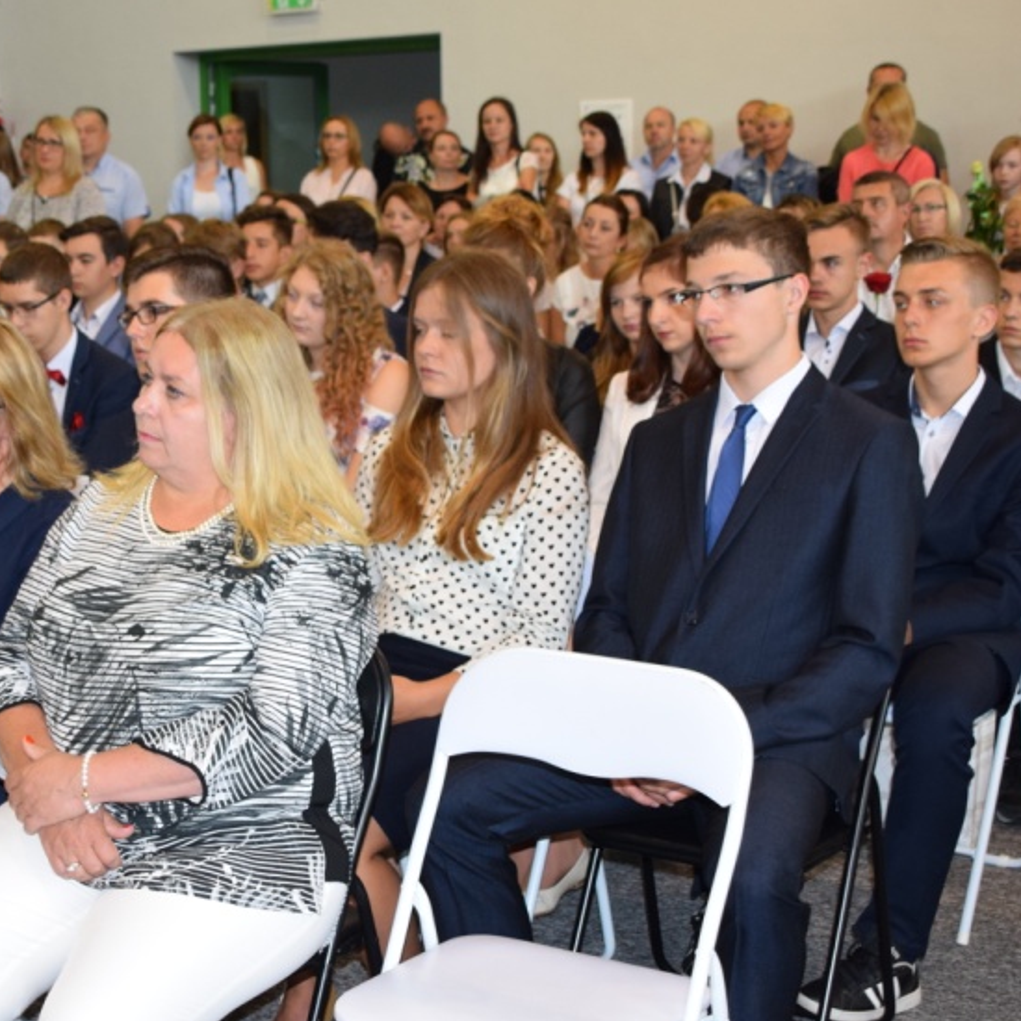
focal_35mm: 57
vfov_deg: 30.0
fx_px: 1902
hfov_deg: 29.7
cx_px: 308
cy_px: 526
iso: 800
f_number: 5
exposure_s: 1/100
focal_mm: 24
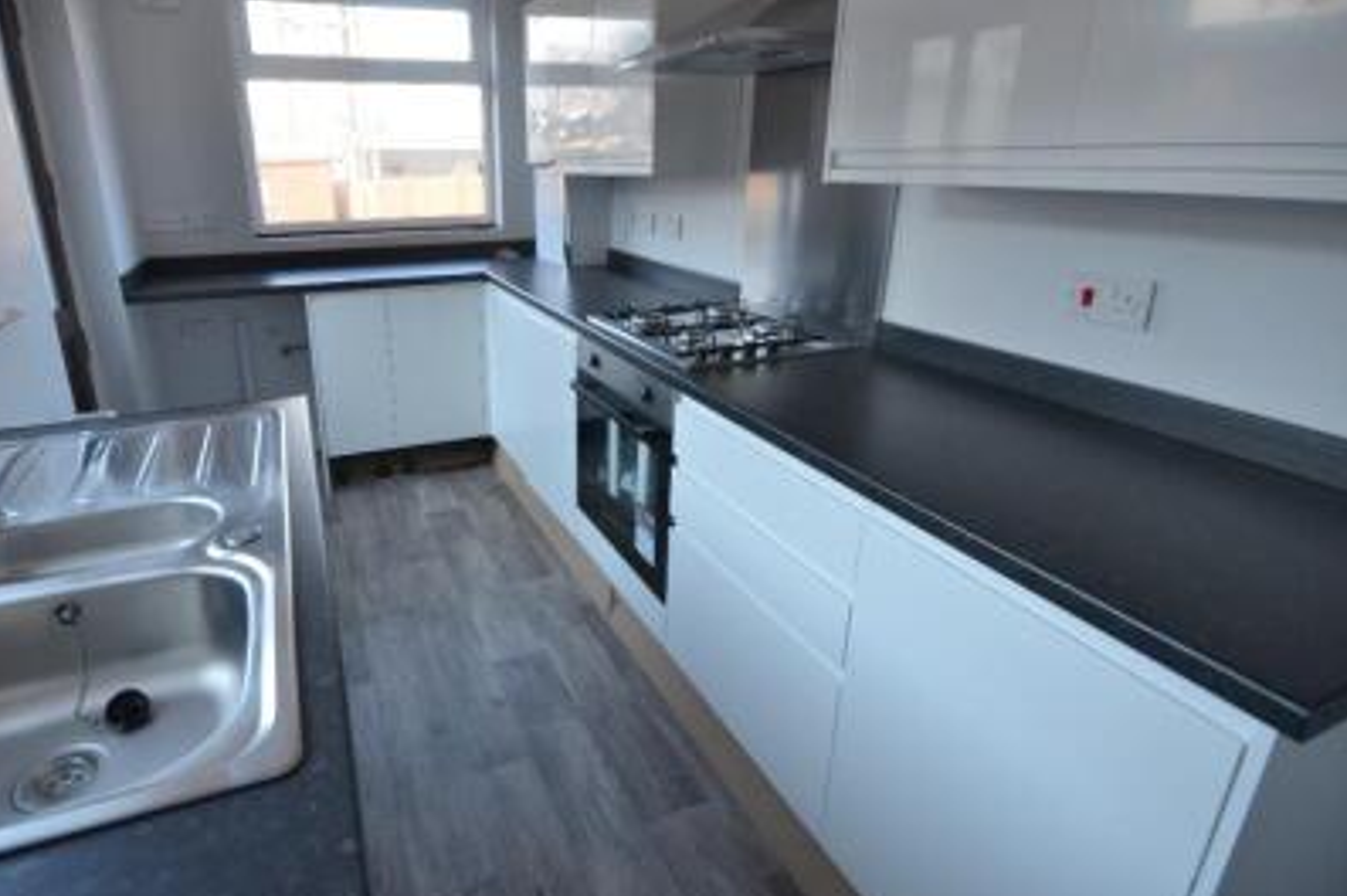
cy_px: 372
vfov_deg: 66.8
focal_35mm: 18
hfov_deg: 89.1
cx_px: 553
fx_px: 673
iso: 400
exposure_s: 1/100
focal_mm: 10
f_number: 5
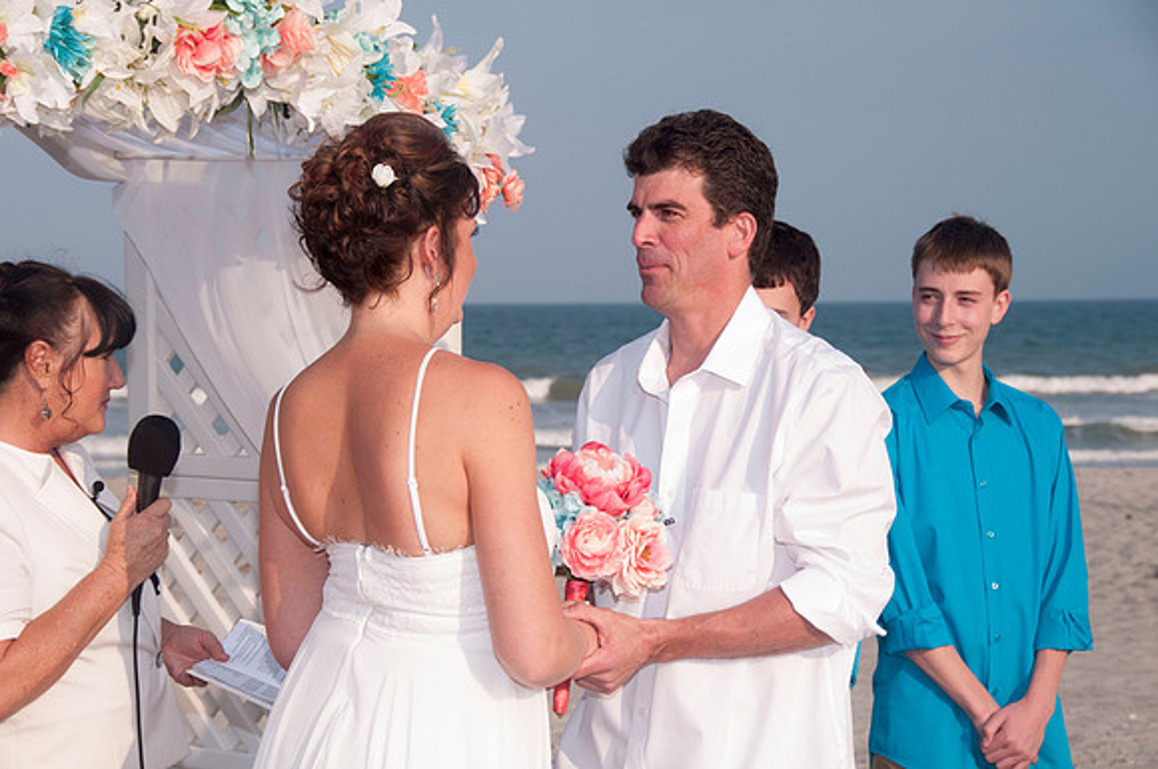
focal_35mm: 98
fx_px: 3132
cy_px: 384
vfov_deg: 14.0
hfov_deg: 20.9
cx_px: 579
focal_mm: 65
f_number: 9
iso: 100
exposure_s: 1/250
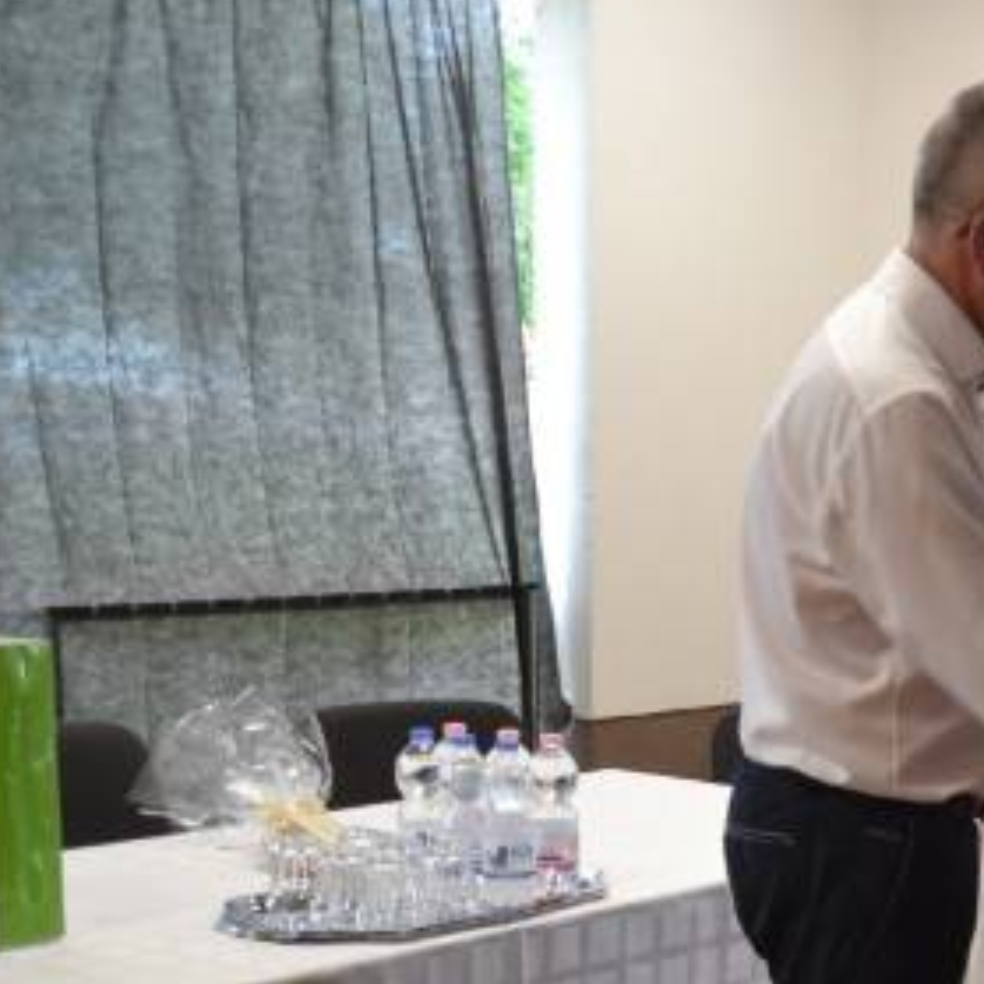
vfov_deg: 24.5
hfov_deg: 22.7
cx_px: 1224
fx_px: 2222
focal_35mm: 69
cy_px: 818
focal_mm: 21
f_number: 3.8
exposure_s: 1/30
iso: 400
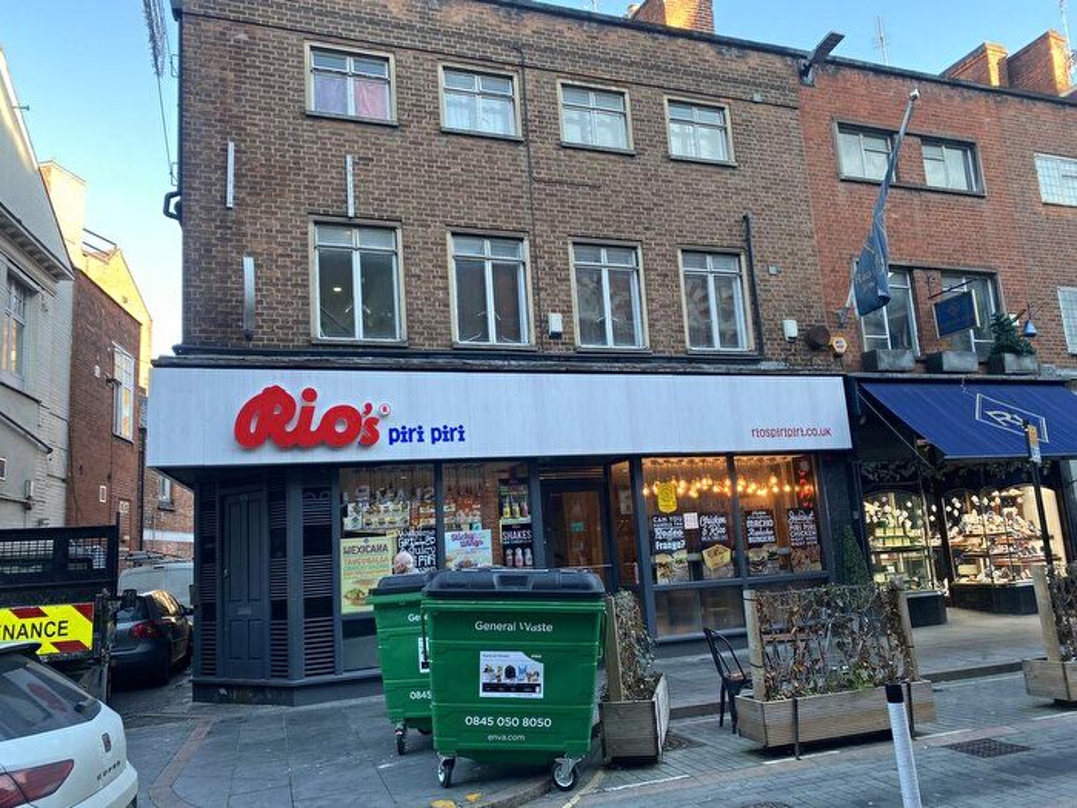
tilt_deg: +9.1
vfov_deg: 53.1
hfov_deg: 67.3
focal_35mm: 26
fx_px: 809
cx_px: 538
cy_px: 404
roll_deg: +4.0
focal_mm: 4.25
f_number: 1.8
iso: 40
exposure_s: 1/121
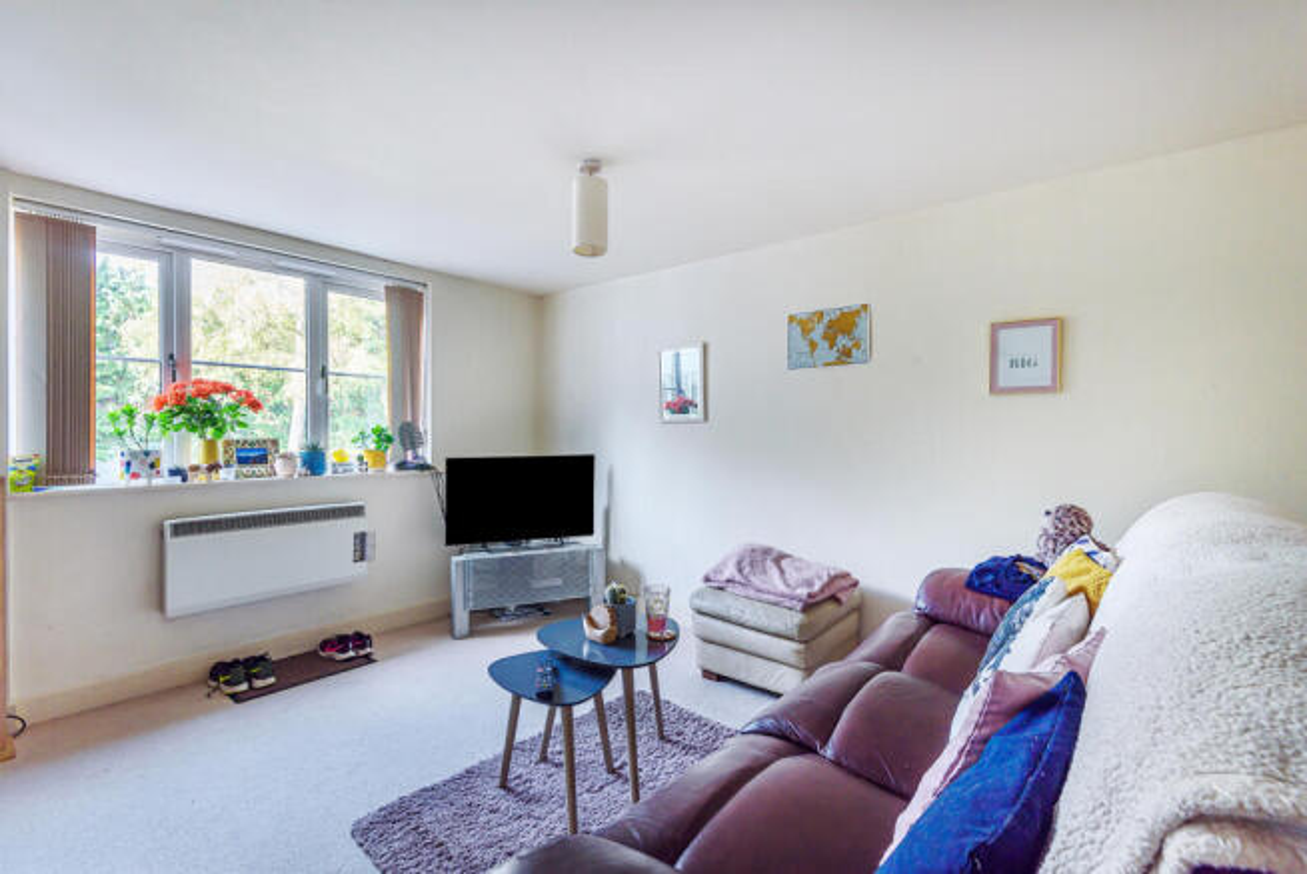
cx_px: 654
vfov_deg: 73.8
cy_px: 437
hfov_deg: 96.7
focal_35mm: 16
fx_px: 581
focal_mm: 16
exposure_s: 1/20
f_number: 8
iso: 250
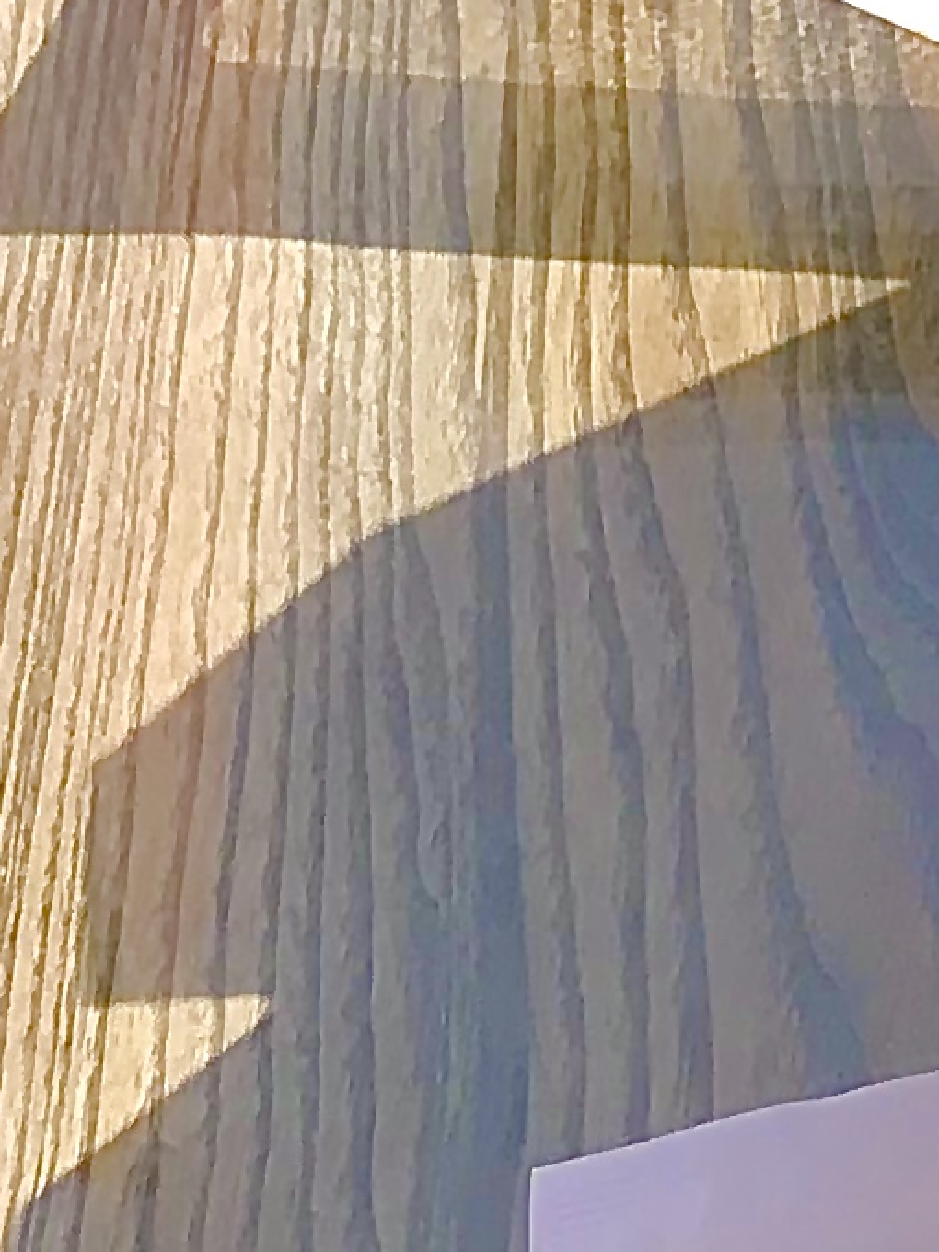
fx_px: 6004
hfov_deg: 8.3
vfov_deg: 10.1
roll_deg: +0.5
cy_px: -1955
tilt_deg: -32.6
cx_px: 2101
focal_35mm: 166
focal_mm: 3.99
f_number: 1.8
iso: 20
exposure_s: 1/1389
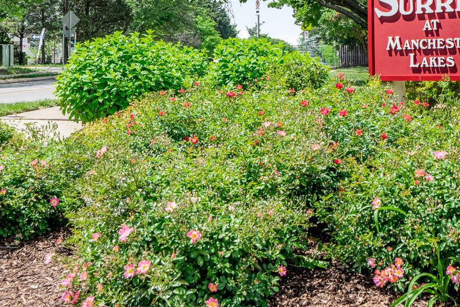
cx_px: 279
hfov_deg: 26.9
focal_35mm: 75
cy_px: 19
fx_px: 959
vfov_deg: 17.9
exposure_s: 1/640
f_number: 7.1
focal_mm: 35
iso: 400
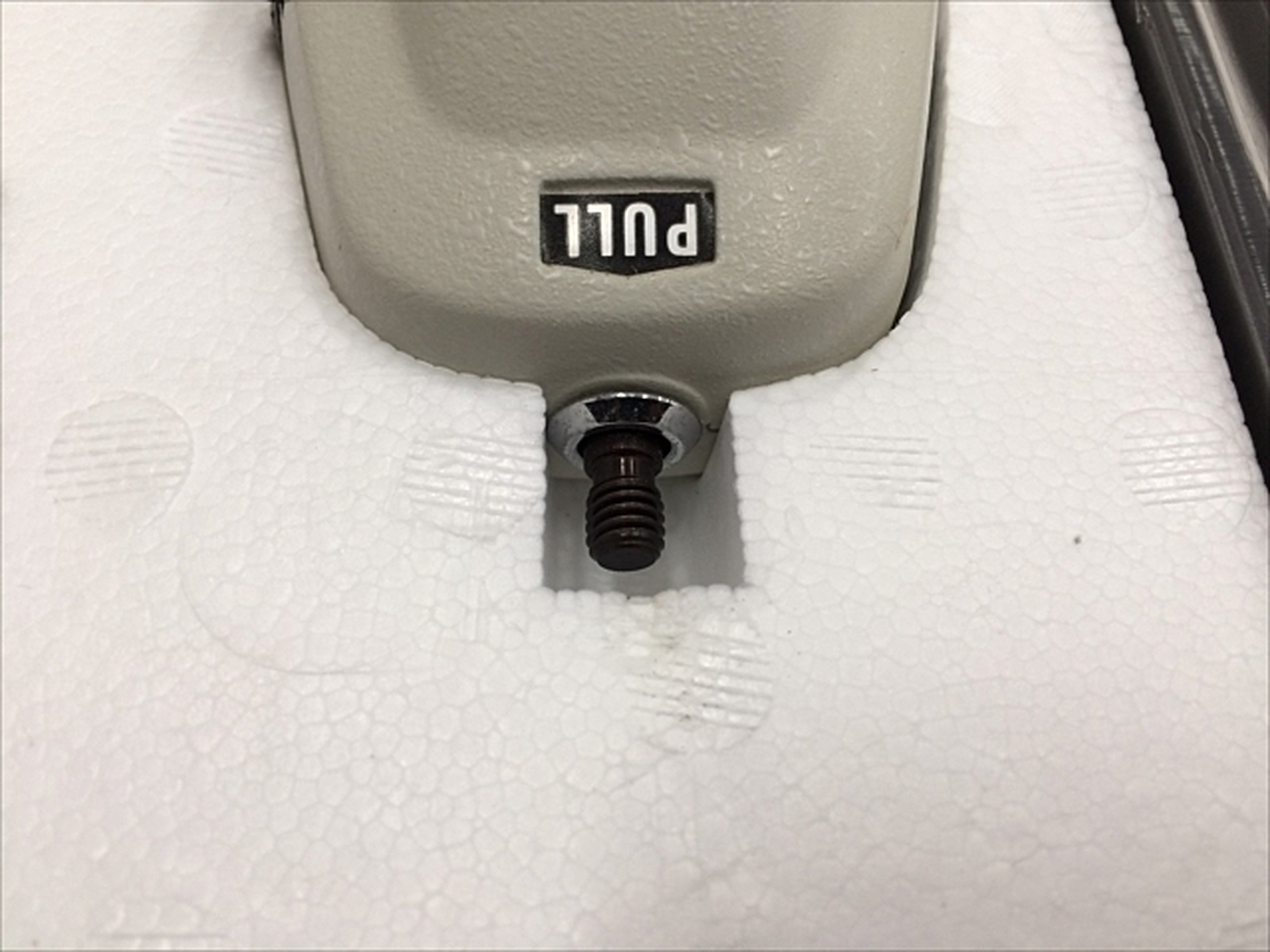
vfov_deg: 48.2
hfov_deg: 61.7
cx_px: 635
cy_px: 476
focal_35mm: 29
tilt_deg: -64.6
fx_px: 1064
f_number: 2.2
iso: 40
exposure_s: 1/30
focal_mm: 4.15
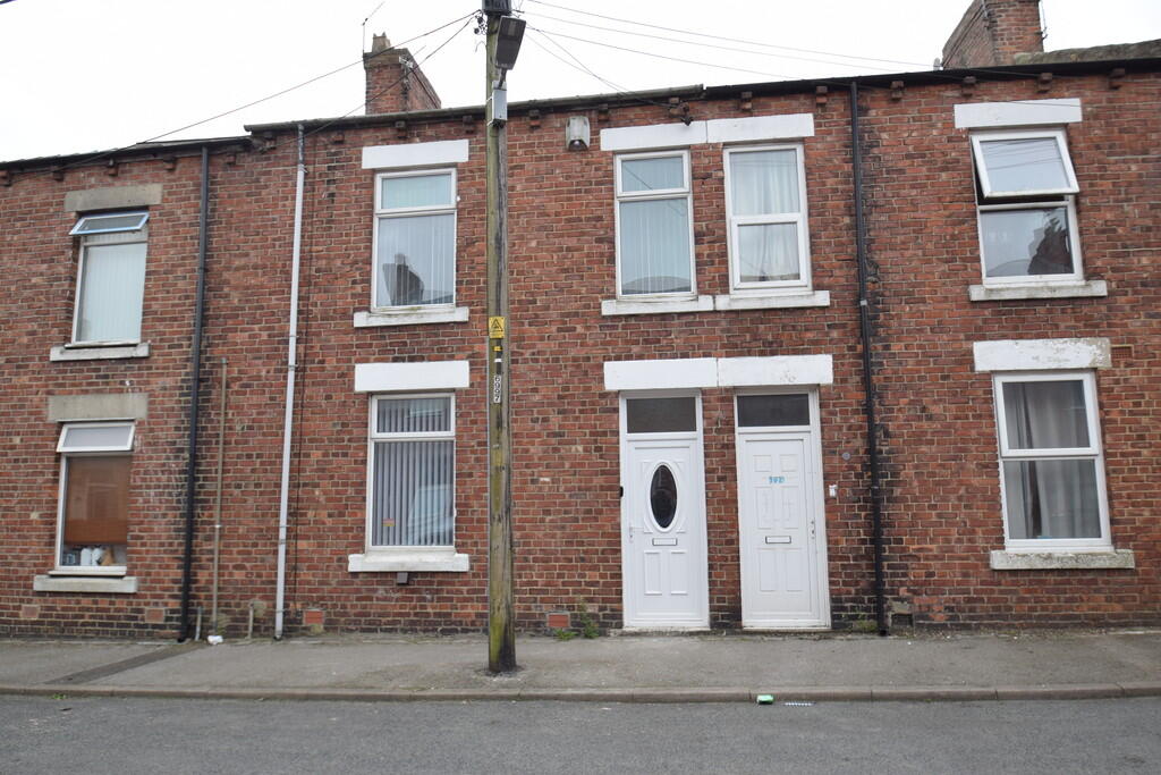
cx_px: 580
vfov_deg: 59.5
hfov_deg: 81.2
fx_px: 677
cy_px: 388
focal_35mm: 21
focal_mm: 14
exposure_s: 1/250
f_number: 8
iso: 250
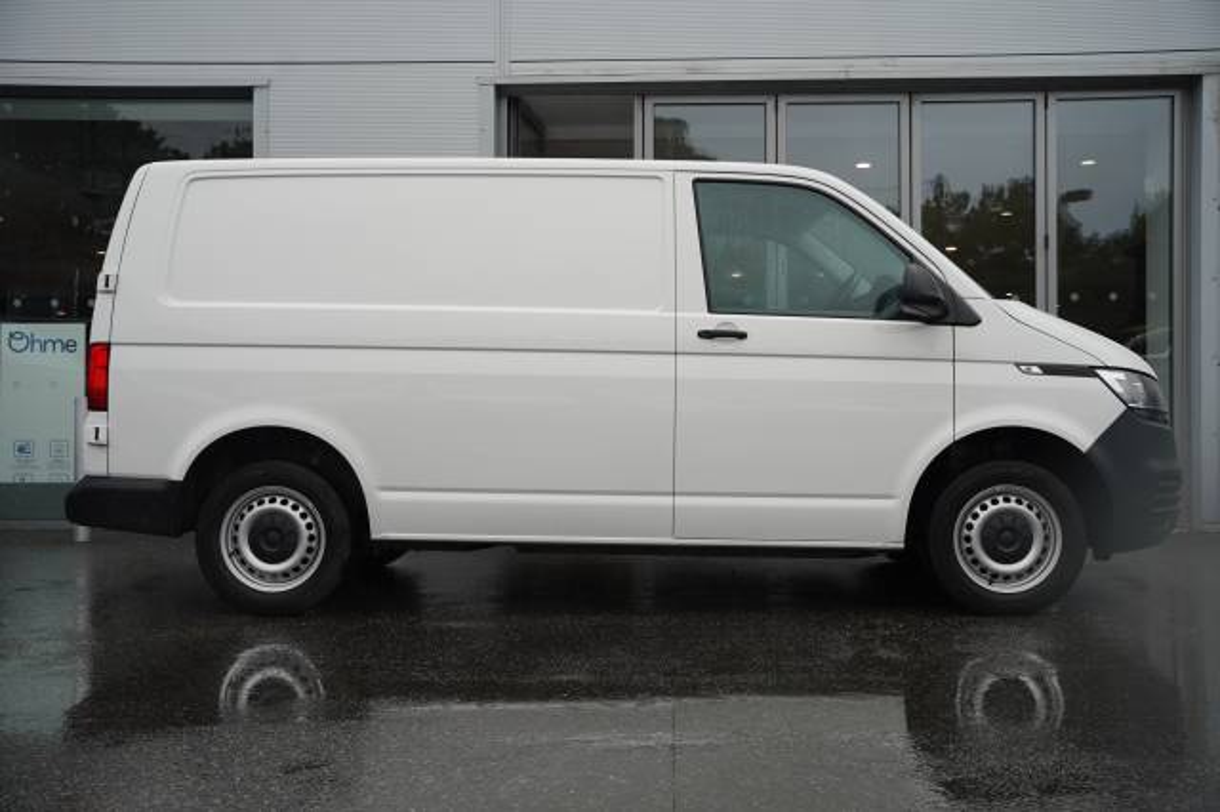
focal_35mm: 37
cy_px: 406
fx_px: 1263
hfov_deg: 51.5
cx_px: 610
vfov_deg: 35.6
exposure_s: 1/200
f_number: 4.5
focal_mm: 37.3
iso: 100
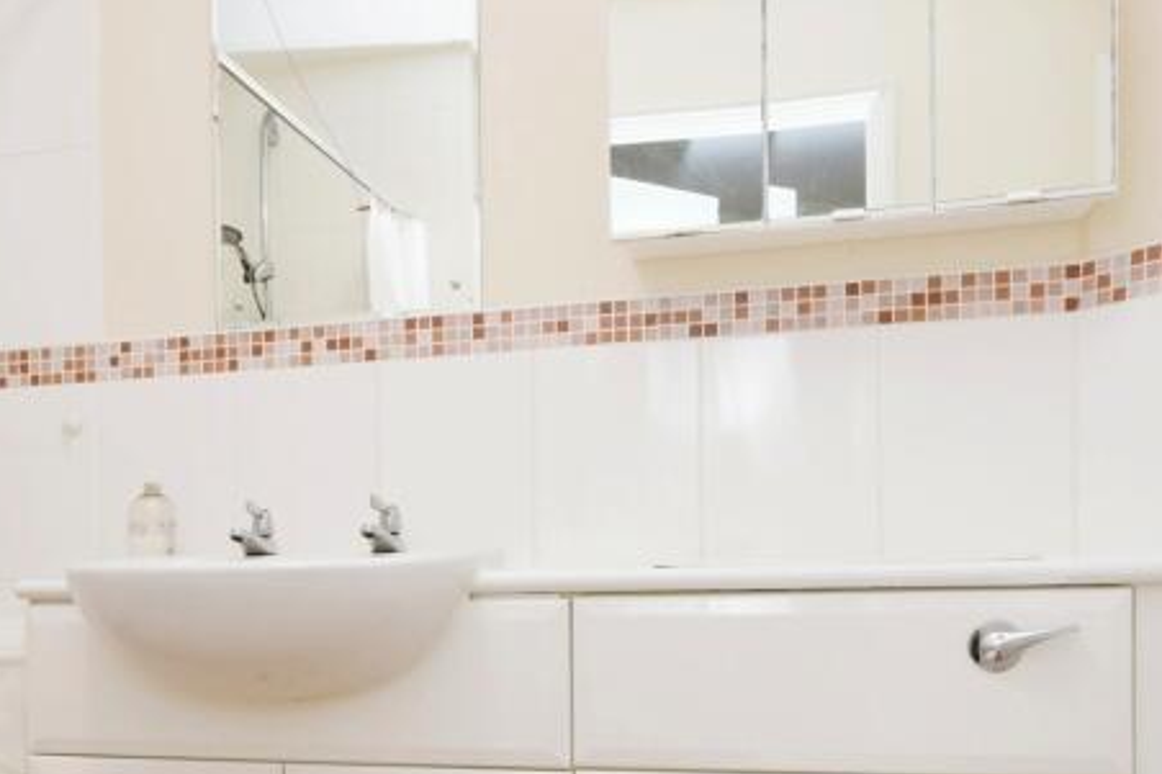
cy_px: 541
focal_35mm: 34
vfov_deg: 38.2
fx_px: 1097
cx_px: 473
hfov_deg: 55.5
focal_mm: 10
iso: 500
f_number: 8
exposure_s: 1/30
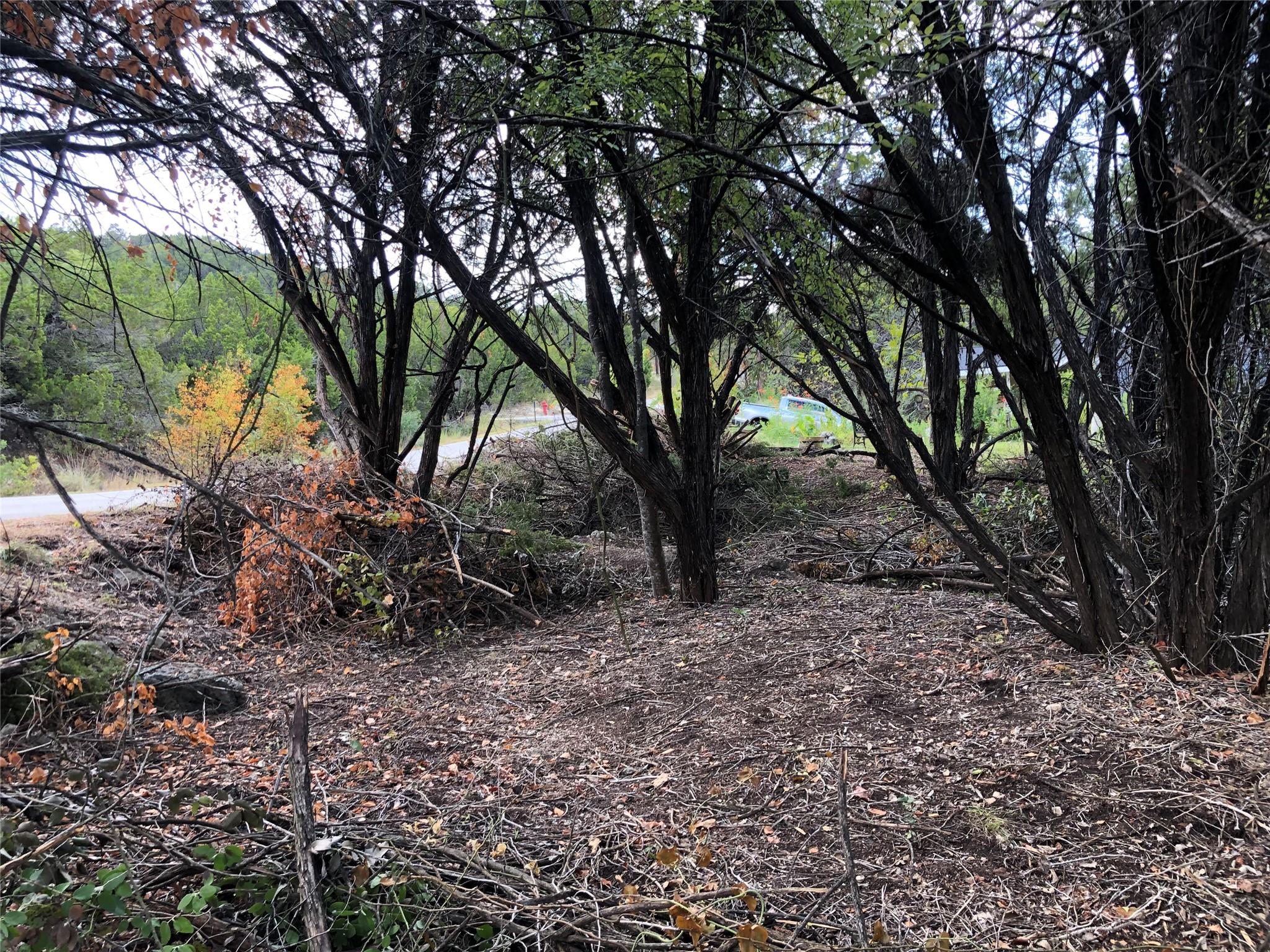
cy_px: 476
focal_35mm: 28
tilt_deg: +1.5
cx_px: 635
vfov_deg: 49.7
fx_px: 1027
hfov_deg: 63.4
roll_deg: +6.4
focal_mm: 3.99
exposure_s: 1/120
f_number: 1.8
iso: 40
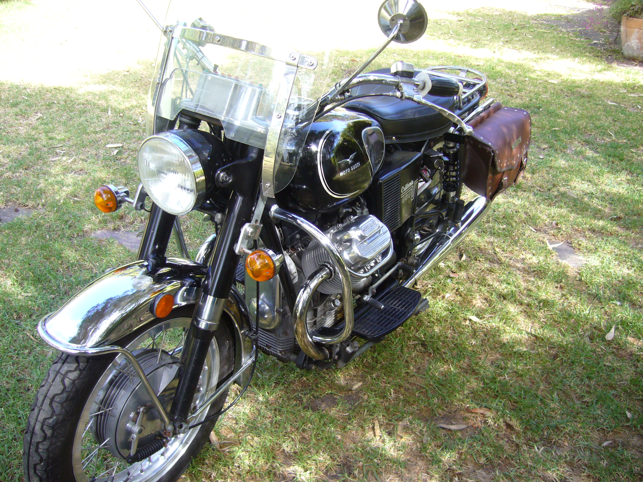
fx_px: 650
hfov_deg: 52.6
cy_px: 241
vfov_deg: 40.7
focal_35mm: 35
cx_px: 322
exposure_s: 1/125
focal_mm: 5.8
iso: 100
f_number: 2.8
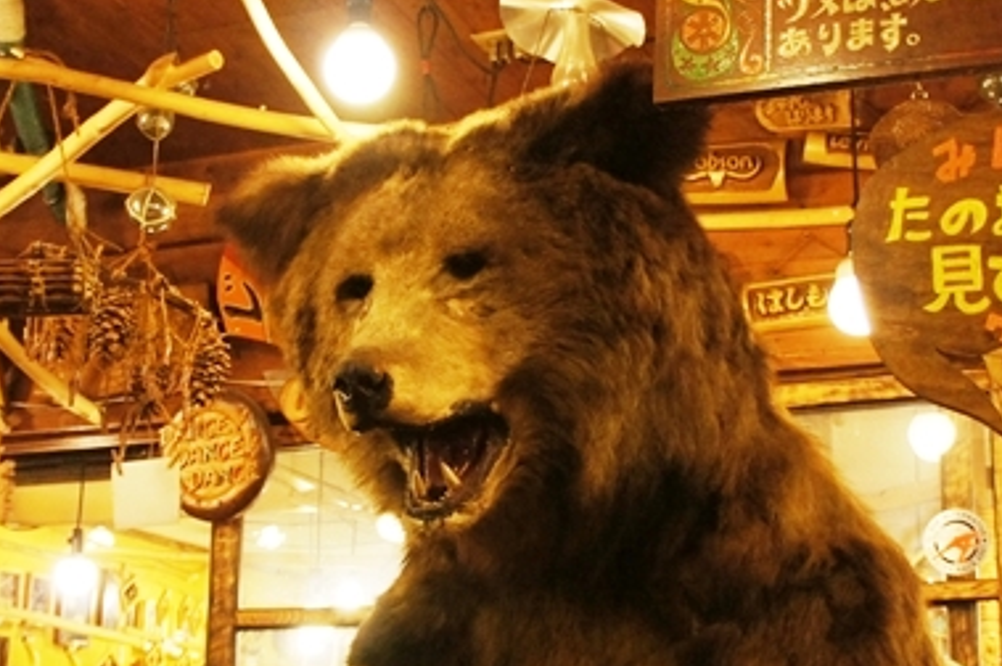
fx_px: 1585
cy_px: 489
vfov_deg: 23.5
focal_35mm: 57
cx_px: 547
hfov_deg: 35.1
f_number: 3.5
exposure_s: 1/125
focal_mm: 18
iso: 1600
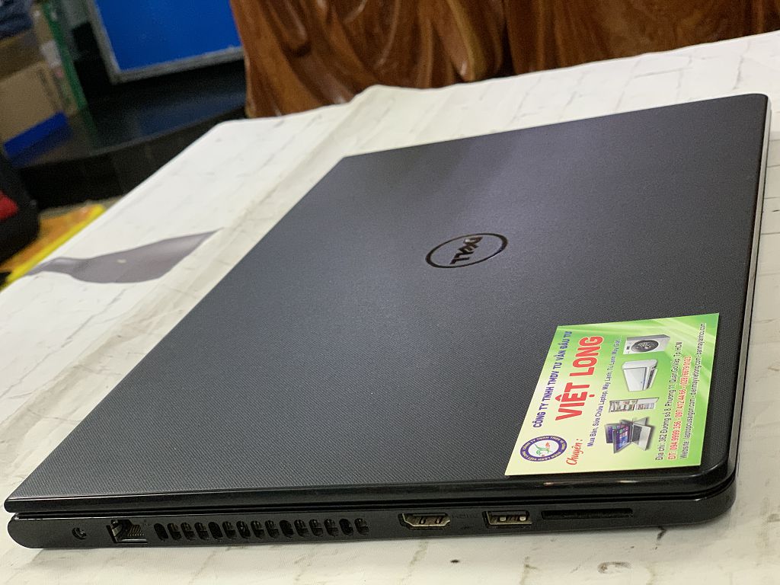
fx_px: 1172
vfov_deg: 28.0
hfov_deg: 36.8
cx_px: 390
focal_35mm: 52
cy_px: 292
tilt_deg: -20.9
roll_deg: +15.8
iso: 400
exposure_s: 1/50
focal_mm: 6
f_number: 2.4
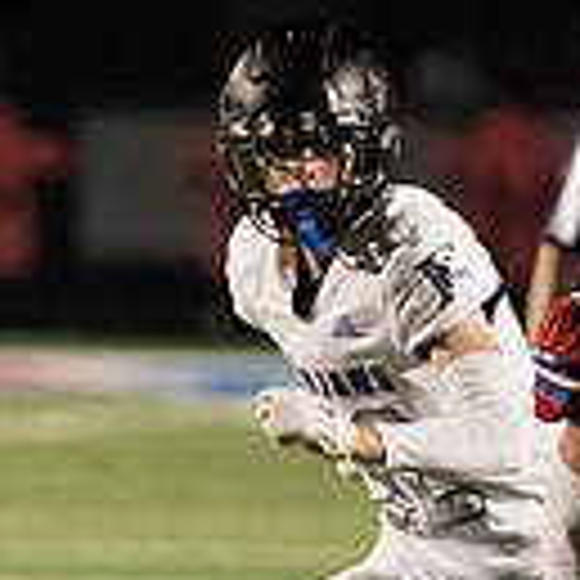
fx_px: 23771
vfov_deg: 1.4
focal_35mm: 1254
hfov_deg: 1.4
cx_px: -480
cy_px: 434
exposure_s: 1/1250
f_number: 2.8
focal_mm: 200
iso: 12800
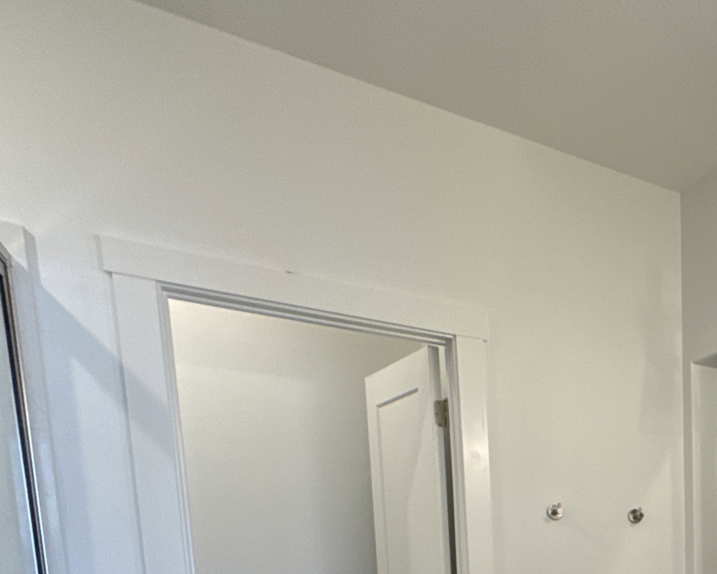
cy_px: 658
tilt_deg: -6.6
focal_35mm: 35
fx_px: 743
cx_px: 840
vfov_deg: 35.1
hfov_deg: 39.1
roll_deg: -0.3
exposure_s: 1/120
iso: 160
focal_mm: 2.22
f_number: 2.2
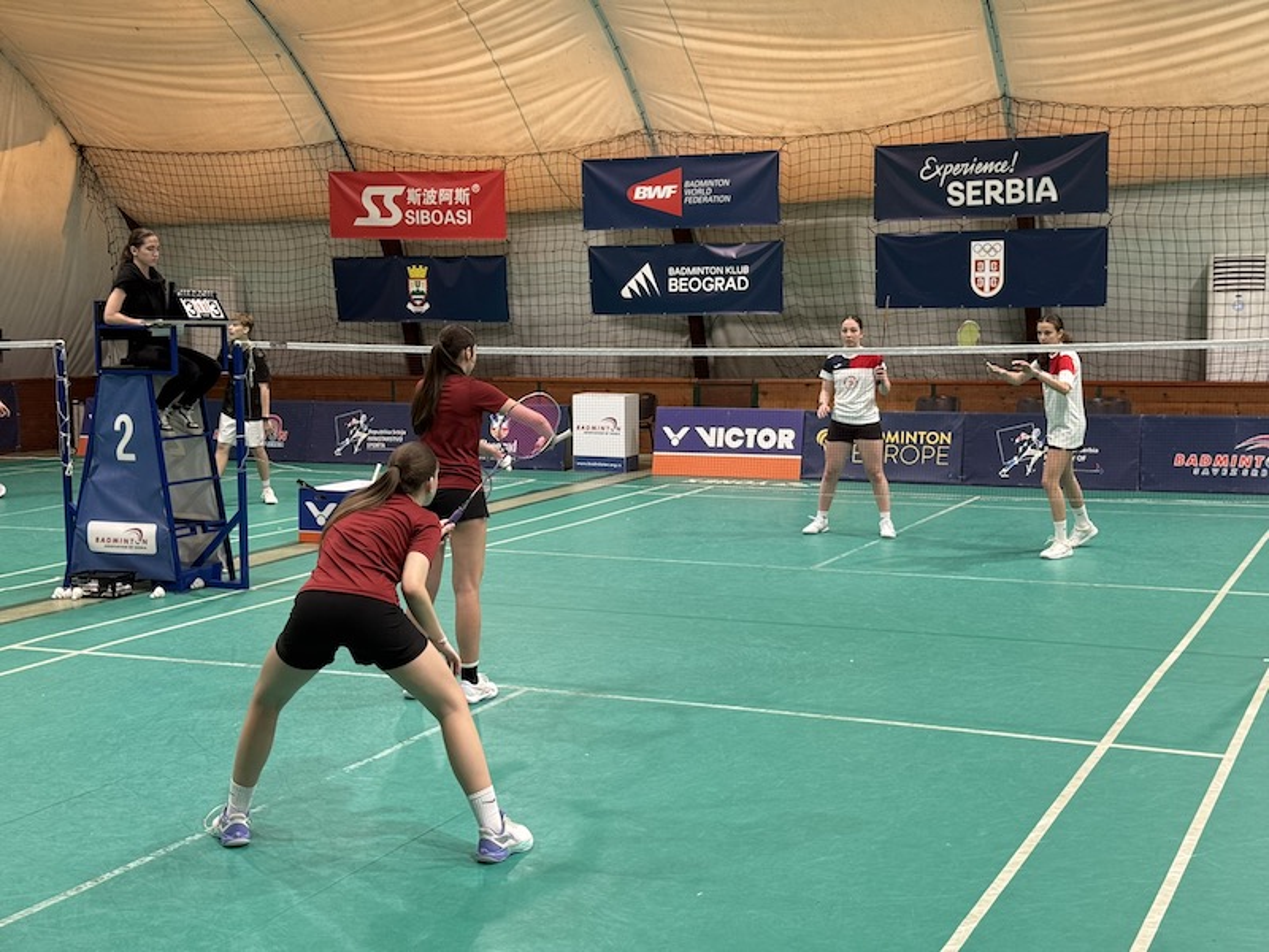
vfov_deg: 30.3
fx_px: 1760
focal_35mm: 48
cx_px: 634
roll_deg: +0.2
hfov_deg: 39.7
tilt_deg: -4.8
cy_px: 476
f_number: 1.78
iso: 100
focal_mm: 6.76
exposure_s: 1/66
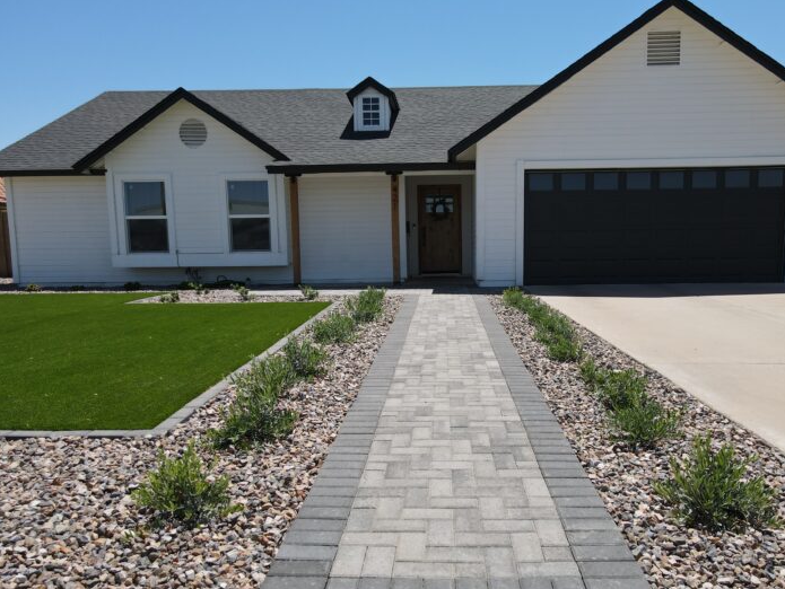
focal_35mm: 27
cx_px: 439
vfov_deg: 51.3
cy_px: 327
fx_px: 613
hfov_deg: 65.1
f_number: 2.8
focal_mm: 4.5
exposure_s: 1/725
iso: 100
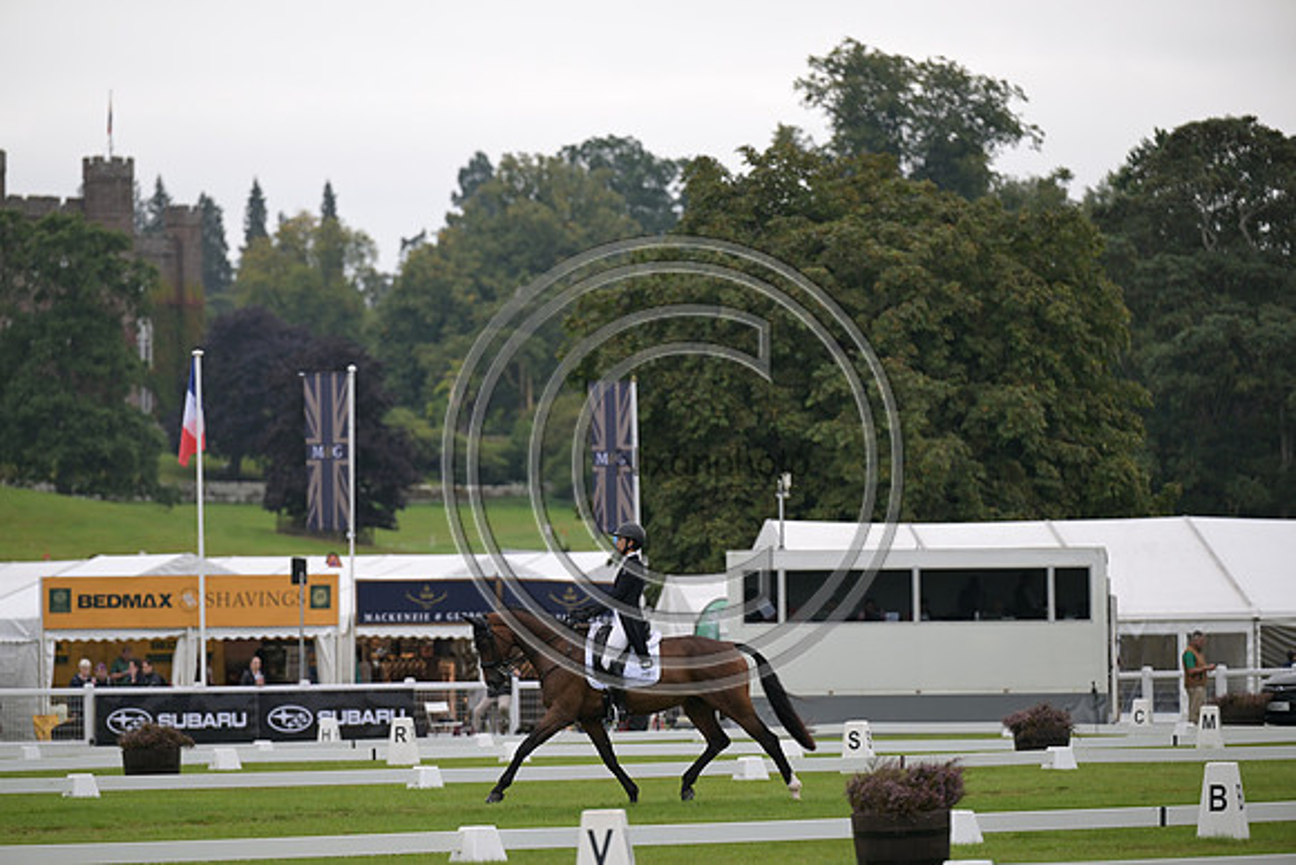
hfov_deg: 10.3
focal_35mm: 200
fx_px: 7201
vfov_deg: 6.9
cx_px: 648
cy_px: 432
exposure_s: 1/1250
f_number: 3.5
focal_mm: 200
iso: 500
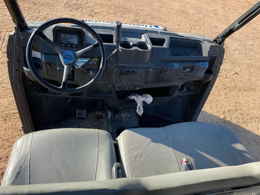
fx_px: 195
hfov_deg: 67.3
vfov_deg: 53.1
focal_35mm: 26
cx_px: 130
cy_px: 98
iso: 32
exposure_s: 1/613
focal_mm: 4.25
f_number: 1.8
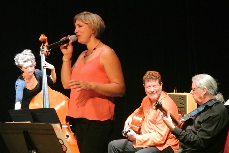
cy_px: 76
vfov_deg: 13.3
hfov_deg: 19.8
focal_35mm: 103
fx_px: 656
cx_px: 114
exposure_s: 1/60
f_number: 4.5
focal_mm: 38.5
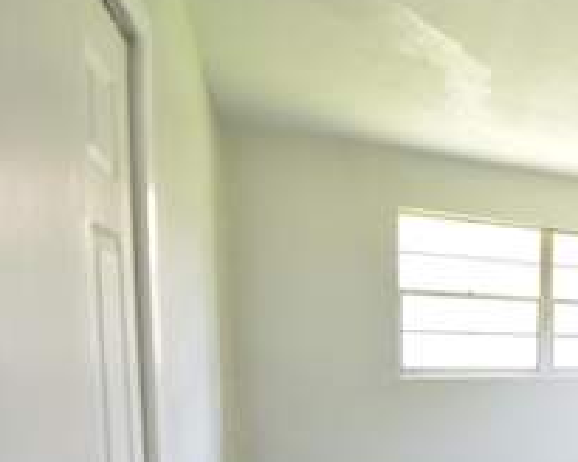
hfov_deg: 43.1
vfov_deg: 41.3
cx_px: 626
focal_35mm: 33
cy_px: 408
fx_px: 565
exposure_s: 1/8
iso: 100
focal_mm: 10
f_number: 4.5
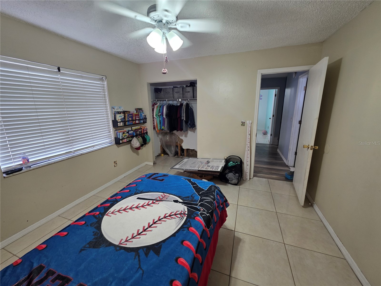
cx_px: 190
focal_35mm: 13
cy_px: 143
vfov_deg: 89.9
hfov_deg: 106.2
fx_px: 143
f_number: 1.9
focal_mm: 2.2
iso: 160
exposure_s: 1/60
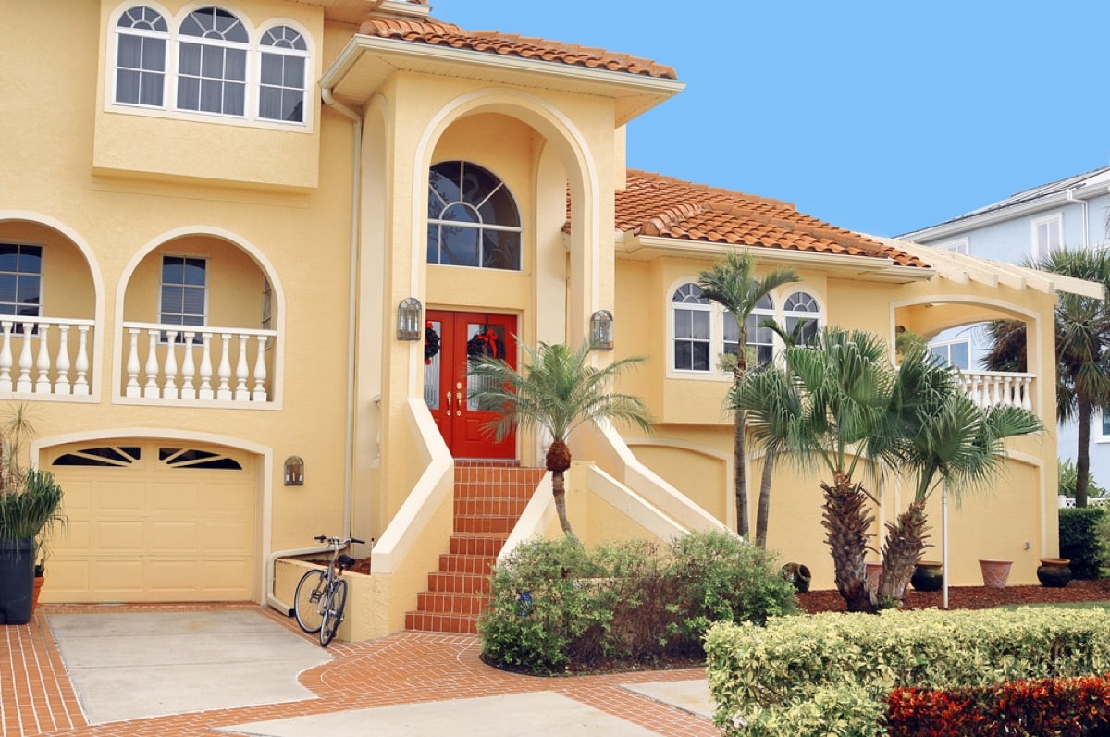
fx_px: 1293
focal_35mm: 42
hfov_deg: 46.4
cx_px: 555
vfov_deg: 31.8
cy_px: 368
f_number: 7.1
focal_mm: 28
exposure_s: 1/50
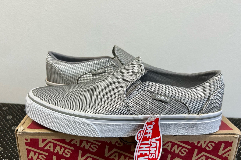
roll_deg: -2.2
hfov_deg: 55.8
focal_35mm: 34
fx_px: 228
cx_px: 122
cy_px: 97
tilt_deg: -19.7
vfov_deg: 38.7
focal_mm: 5.7
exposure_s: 1/100
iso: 100
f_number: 1.5
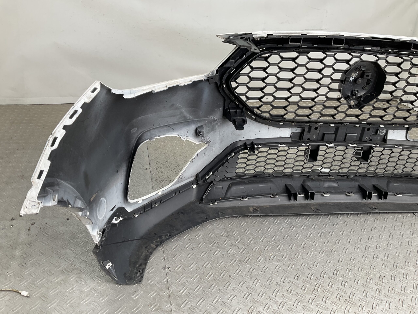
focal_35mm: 29
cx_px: 209
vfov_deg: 48.2
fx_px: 350
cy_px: 157
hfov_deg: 61.7
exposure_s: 1/120
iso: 20
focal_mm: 3
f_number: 1.8
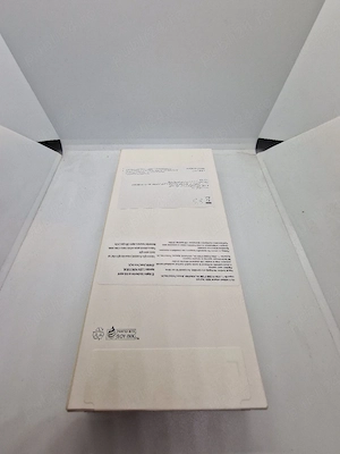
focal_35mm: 13
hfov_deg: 89.9
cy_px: 227
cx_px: 170
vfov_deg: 106.2
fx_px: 170
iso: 50
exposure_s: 1/233
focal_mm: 2.2
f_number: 2.2
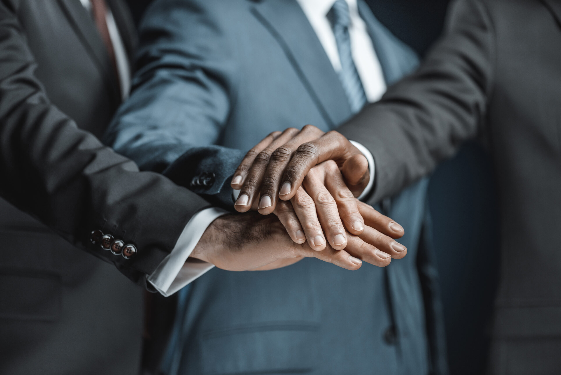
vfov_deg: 13.1
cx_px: 280
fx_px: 1637
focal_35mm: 105
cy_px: 188
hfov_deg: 19.4
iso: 320
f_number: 4
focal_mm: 105
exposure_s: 1/160
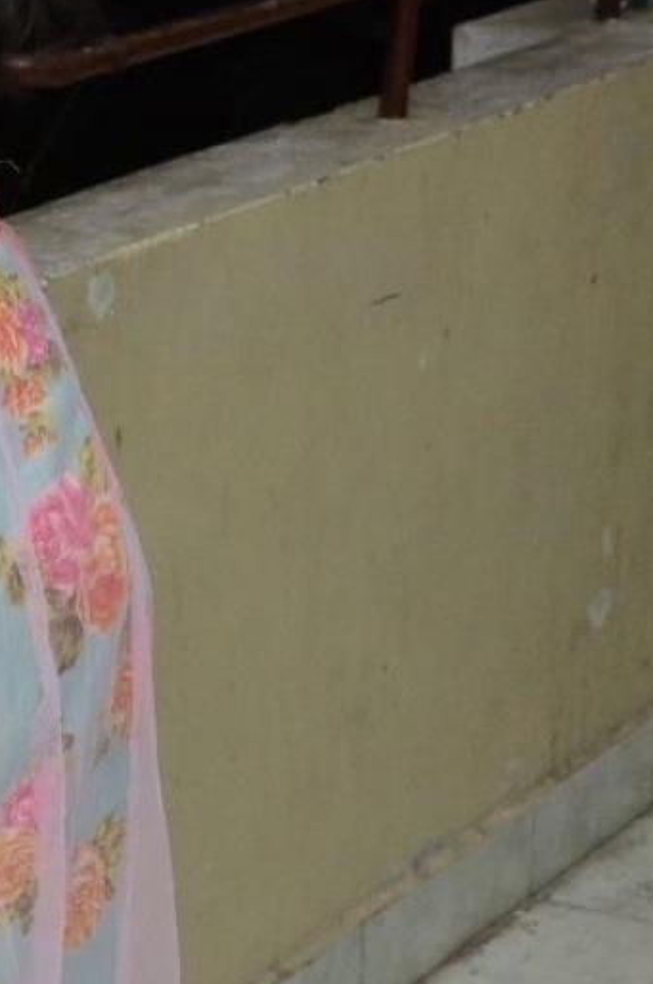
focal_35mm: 148
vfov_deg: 13.9
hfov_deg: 9.0
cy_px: 579
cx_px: -272
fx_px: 4040
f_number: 5.6
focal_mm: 28
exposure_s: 1/125
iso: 2500
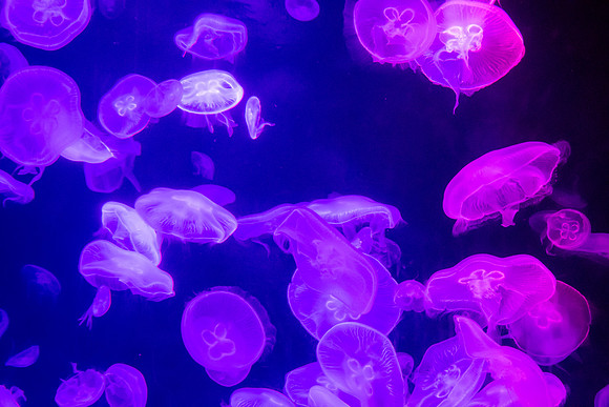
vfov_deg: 33.0
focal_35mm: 40
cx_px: 304
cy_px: 204
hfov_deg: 47.9
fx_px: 685
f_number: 3.5
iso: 4000
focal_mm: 27
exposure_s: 1/200
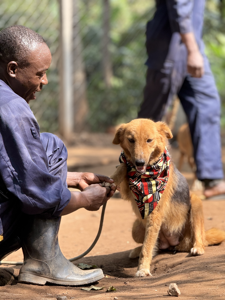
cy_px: 150
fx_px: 1040
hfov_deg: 12.3
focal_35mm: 120
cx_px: 112
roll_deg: -0.7
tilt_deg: -3.0
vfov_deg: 16.4
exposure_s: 1/208
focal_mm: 15.66
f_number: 2.8
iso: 50
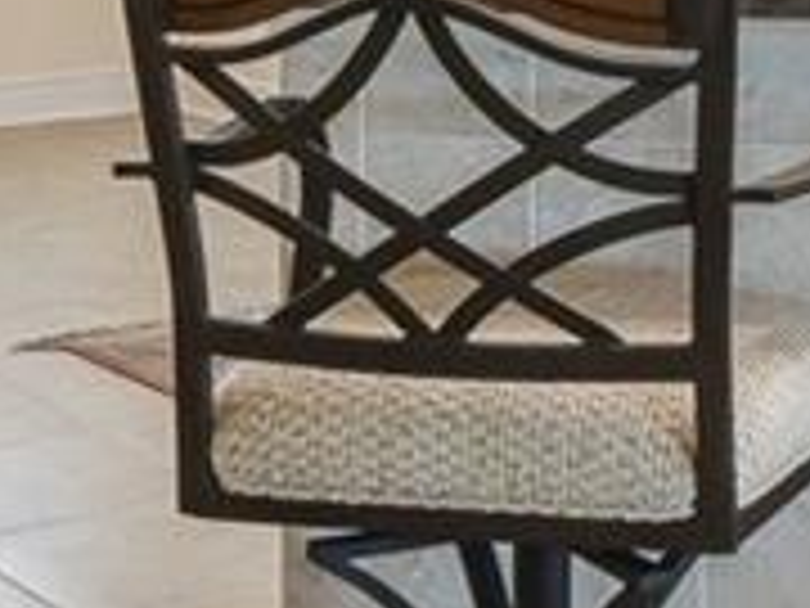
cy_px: -338
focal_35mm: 128
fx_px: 2995
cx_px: 846
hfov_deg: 15.1
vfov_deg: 11.1
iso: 100
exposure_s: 1/6
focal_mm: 10
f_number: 7.1
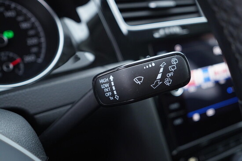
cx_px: 121
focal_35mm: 36
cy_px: 80
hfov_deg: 53.1
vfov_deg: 36.9
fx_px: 242
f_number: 2.8
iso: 400
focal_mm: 24
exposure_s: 1/40
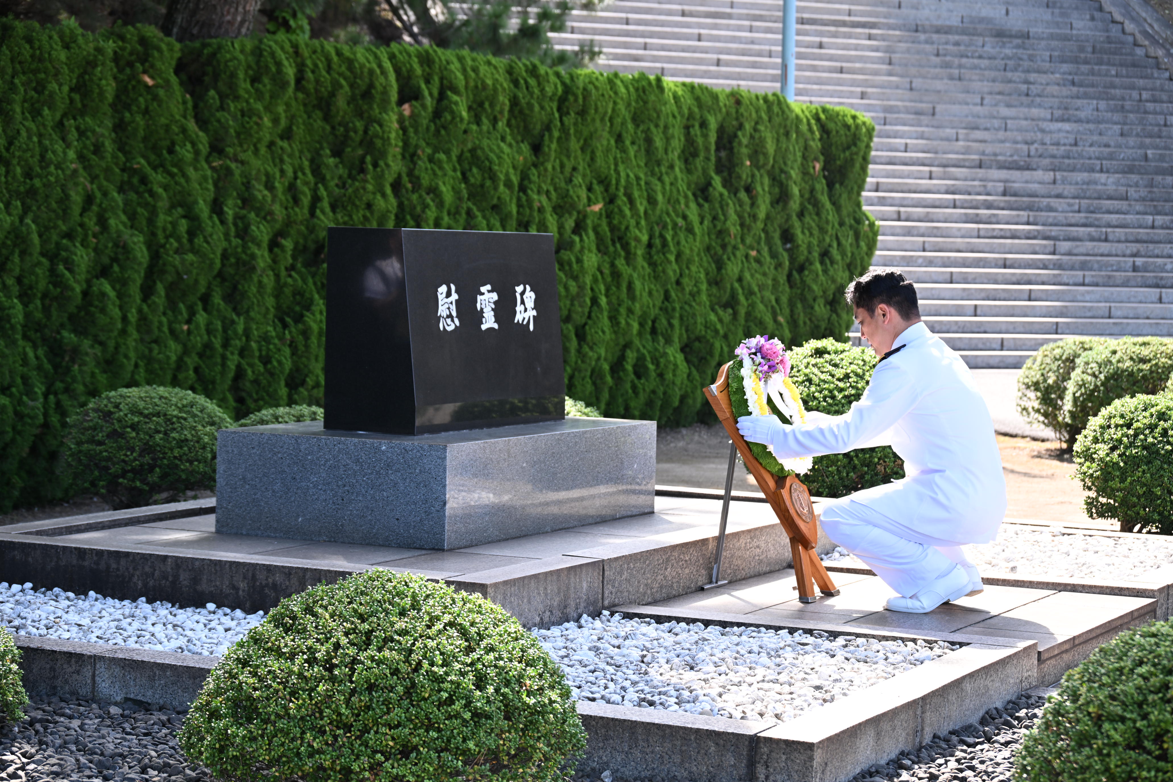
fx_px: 2476
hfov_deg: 26.7
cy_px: 391
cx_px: 586
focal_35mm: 76
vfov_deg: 17.9
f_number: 6
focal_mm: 76
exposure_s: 1/60
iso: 100
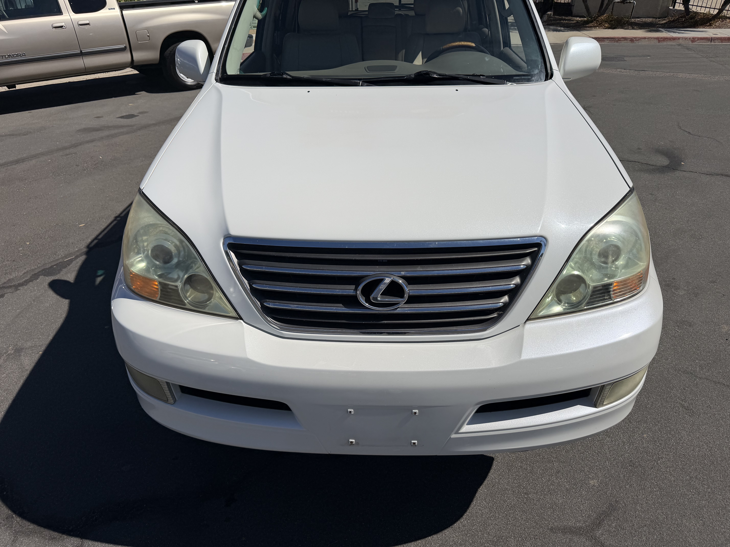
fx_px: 506
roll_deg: -0.3
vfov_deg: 56.8
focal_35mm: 24
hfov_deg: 71.6
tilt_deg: -30.8
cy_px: 274
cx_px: 365
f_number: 1.78
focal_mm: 6.76
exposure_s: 1/17544
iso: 100
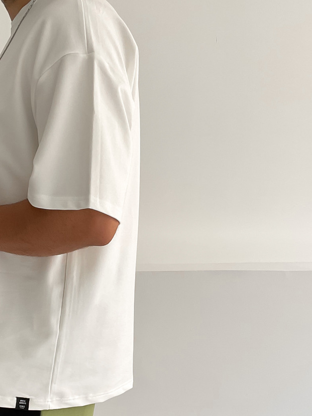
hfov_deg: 25.8
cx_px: 77
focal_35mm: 56
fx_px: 674
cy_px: 342
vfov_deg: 33.2
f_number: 1.8
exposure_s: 1/120
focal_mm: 3
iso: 32
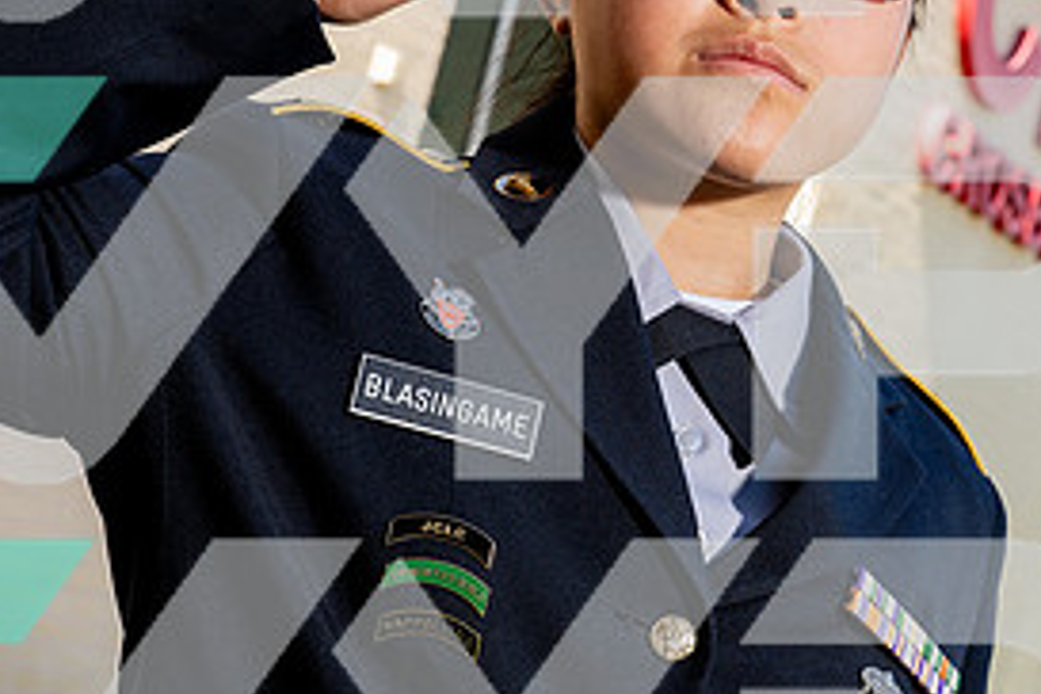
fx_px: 3007
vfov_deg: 13.2
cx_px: 679
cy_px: 280
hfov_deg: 19.6
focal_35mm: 104
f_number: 8
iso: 200
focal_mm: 49
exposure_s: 1/125
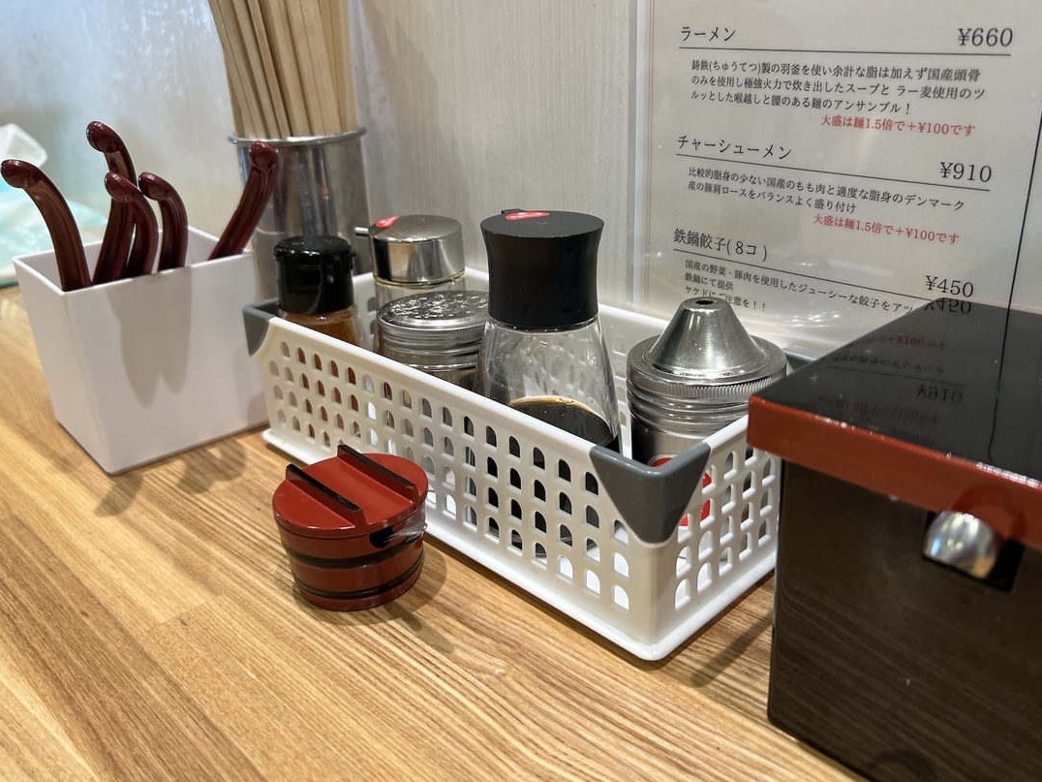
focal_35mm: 29
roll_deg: +1.6
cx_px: 548
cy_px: 365
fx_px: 873
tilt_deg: -22.1
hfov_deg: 61.6
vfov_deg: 48.2
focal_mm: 5.7
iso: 125
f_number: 1.5
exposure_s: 1/120
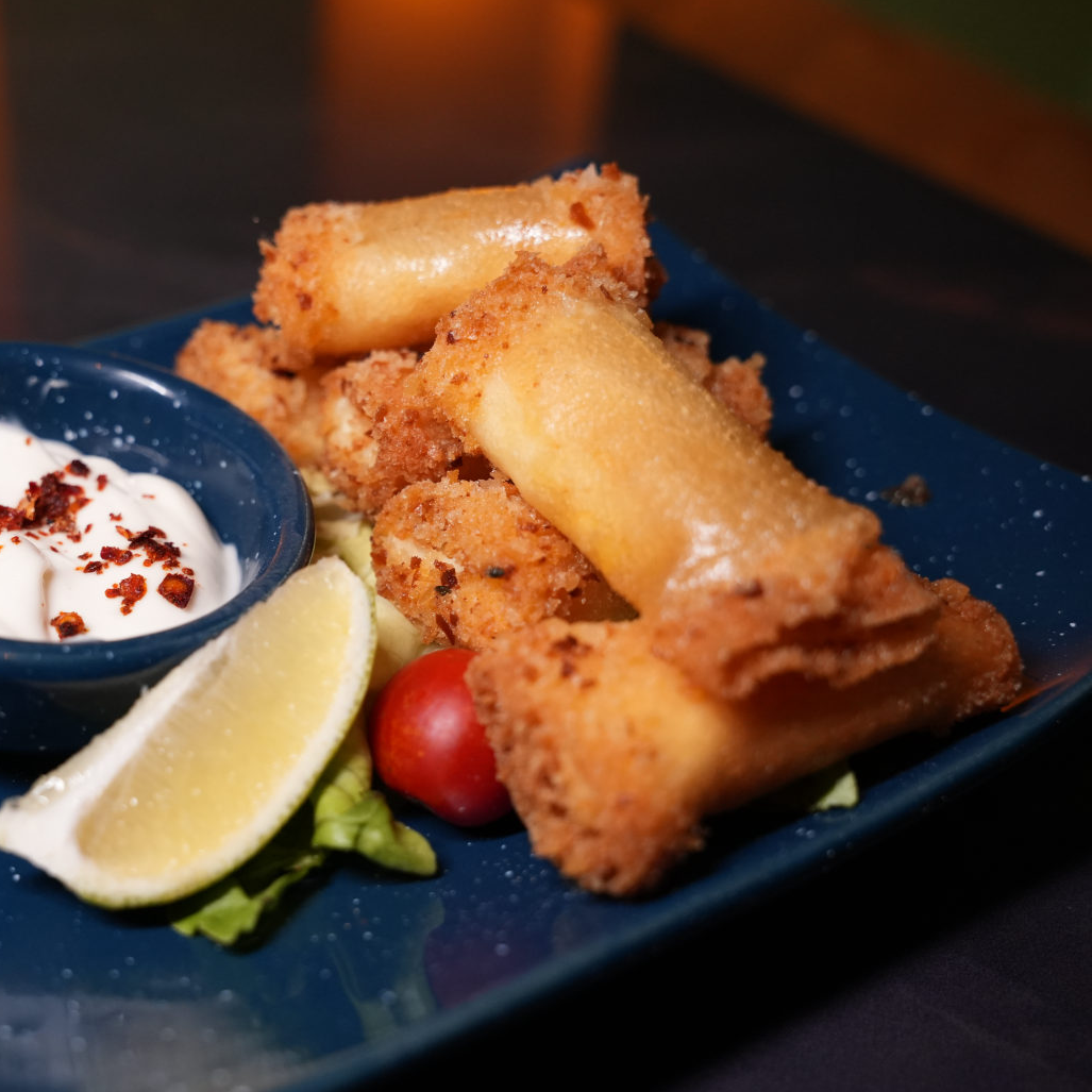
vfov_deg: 36.9
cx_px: 335
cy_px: 546
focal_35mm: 46
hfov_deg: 36.4
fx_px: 1634
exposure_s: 1/100
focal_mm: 34.6
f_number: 4
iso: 2000
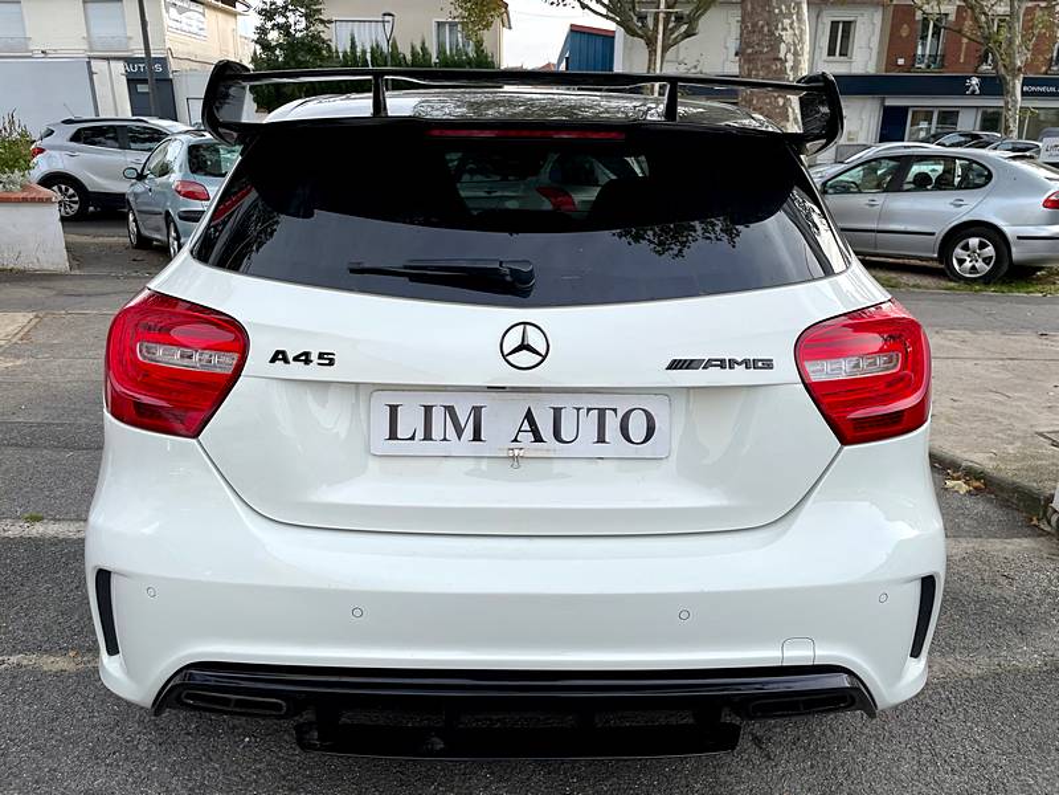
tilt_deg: -18.5
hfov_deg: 67.3
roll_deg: +0.0
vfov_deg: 53.1
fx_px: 795
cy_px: 398
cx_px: 530
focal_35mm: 26
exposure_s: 1/1208
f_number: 1.6
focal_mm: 4.2
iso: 32
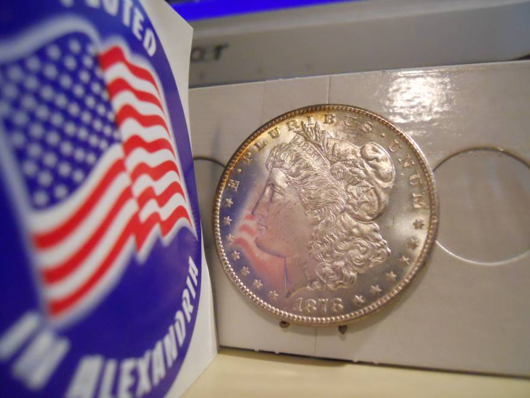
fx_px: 429
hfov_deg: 63.4
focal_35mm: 28
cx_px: 265
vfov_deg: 49.7
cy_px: 199
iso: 800
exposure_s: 1/60
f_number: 2.7
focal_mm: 5
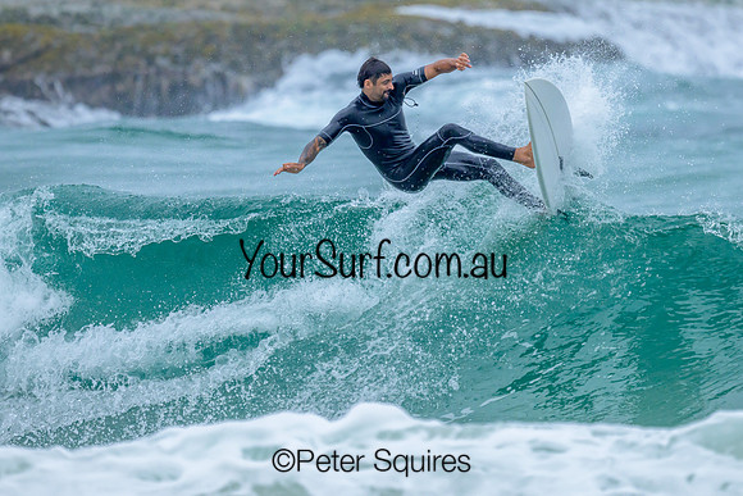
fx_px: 22699
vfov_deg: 1.3
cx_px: 446
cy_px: 192
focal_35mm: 1100
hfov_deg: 1.9
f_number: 6.3
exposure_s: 1/3200
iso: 800
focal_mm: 800
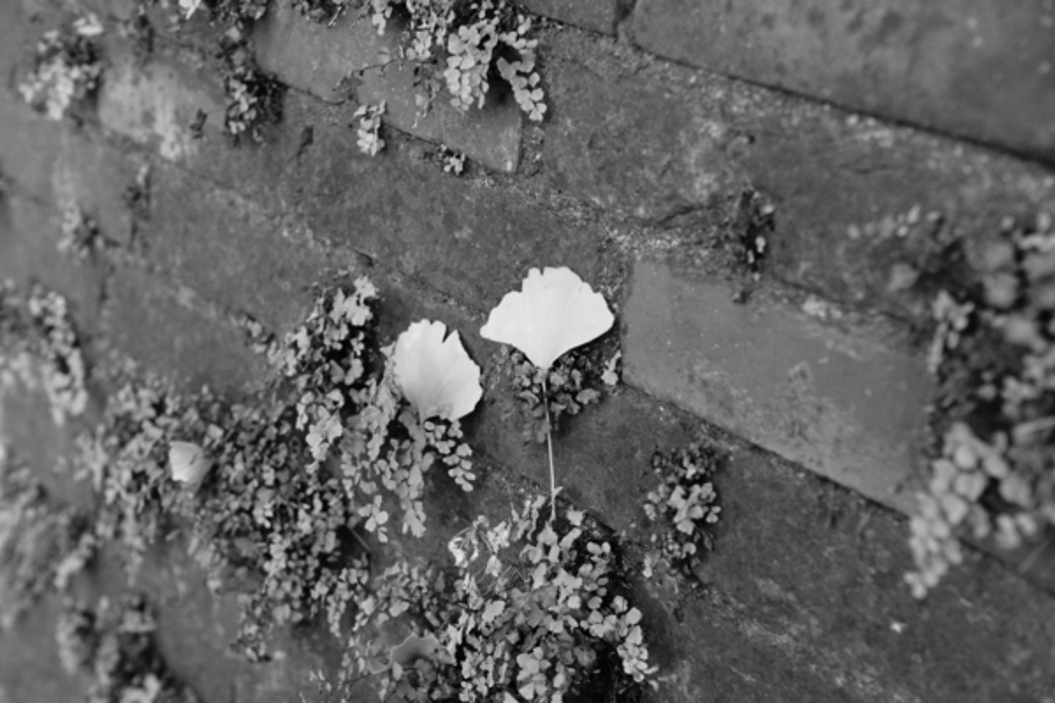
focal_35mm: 52
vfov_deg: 25.8
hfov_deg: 37.9
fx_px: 1538
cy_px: 352
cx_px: 528
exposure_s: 1/1000
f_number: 3.2
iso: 1600
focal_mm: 35
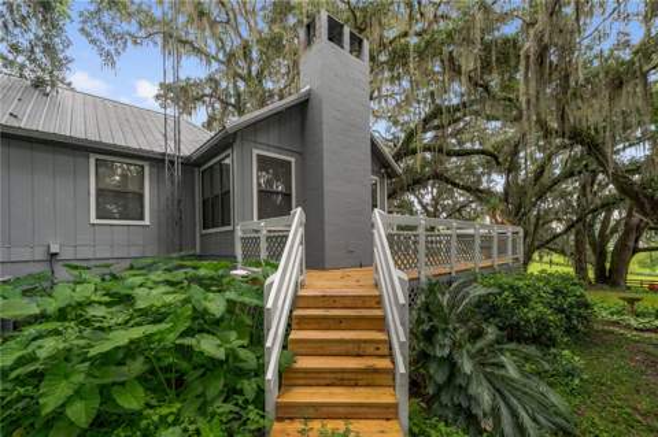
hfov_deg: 104.3
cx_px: 329
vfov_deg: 81.1
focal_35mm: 14
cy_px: 218
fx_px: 256
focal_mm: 14
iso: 100
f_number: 8
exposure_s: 1/13
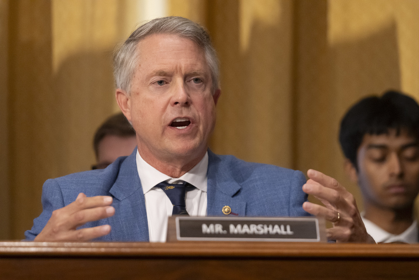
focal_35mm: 300
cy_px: 140
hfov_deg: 6.9
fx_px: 3492
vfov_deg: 4.6
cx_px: 210
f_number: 2.8
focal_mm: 200
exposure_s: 1/400
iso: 6400
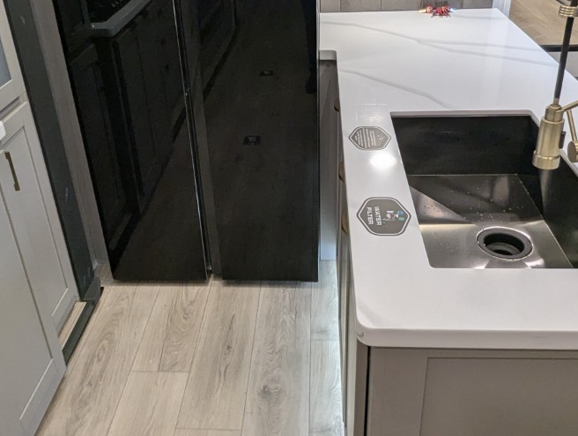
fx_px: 569
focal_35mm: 34
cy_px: 164
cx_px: 284
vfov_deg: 41.6
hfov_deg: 53.9
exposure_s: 1/65.5
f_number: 2.2
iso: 147
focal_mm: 2.35
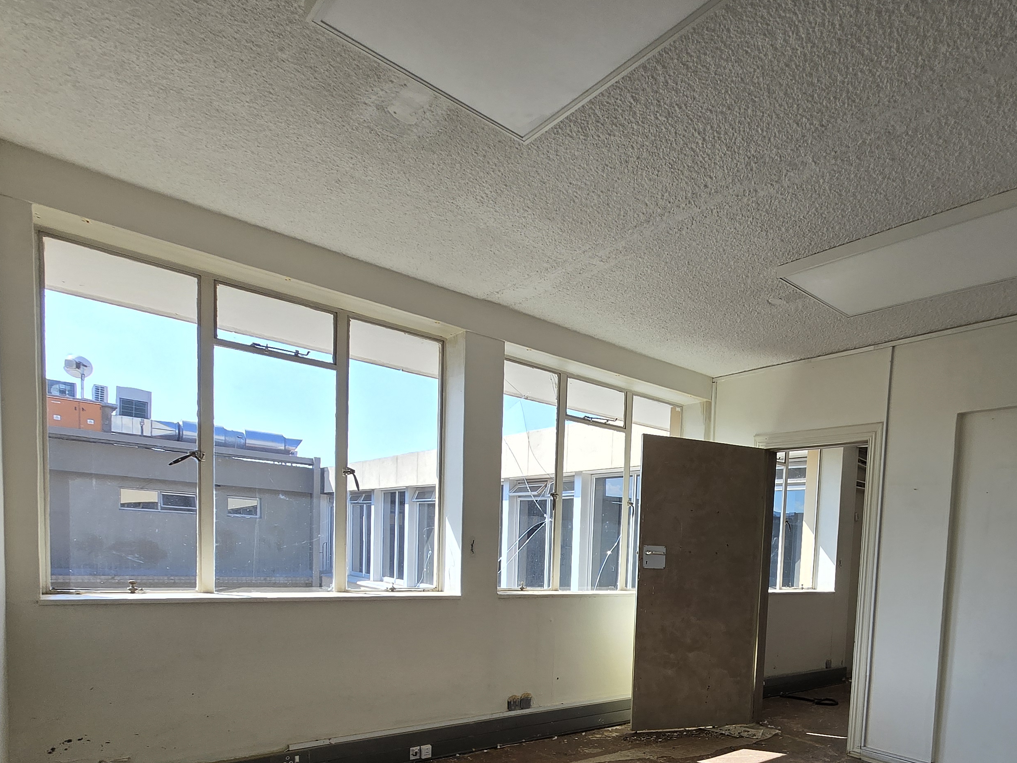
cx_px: 759
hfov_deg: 73.6
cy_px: 598
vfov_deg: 59.1
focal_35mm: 21
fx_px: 617
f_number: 2.2
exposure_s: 1/245
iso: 25
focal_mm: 1.7
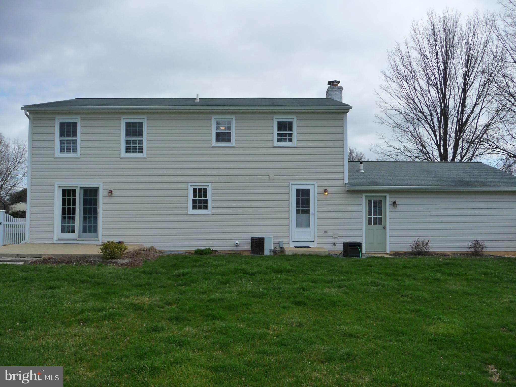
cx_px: 258
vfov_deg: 49.7
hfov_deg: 63.4
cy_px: 194
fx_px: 417
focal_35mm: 28
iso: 160
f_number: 3.3
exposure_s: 1/1300
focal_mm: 4.7
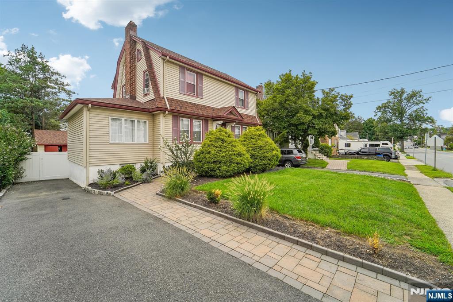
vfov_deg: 81.2
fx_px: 176
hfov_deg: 104.3
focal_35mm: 14
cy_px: 151
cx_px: 226
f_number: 8
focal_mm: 14
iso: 400
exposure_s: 1/200
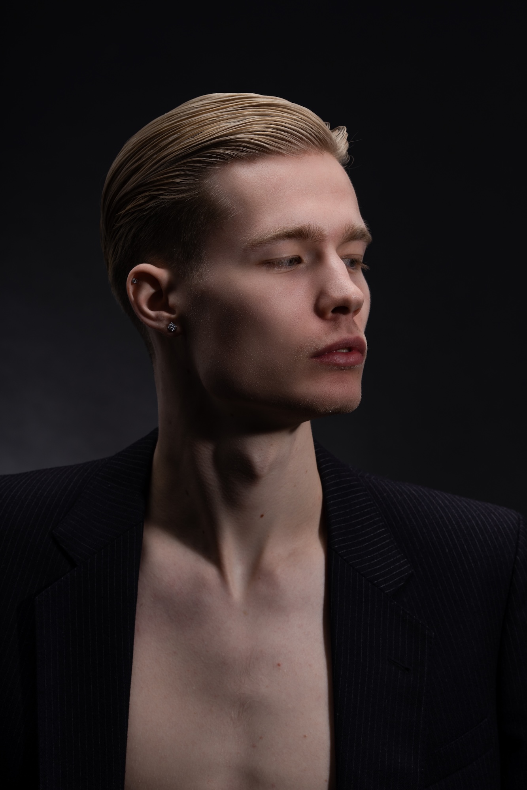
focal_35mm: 135
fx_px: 2965
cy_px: 395
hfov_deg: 10.2
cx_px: 264
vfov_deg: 15.2
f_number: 9
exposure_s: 1/160
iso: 100
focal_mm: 135
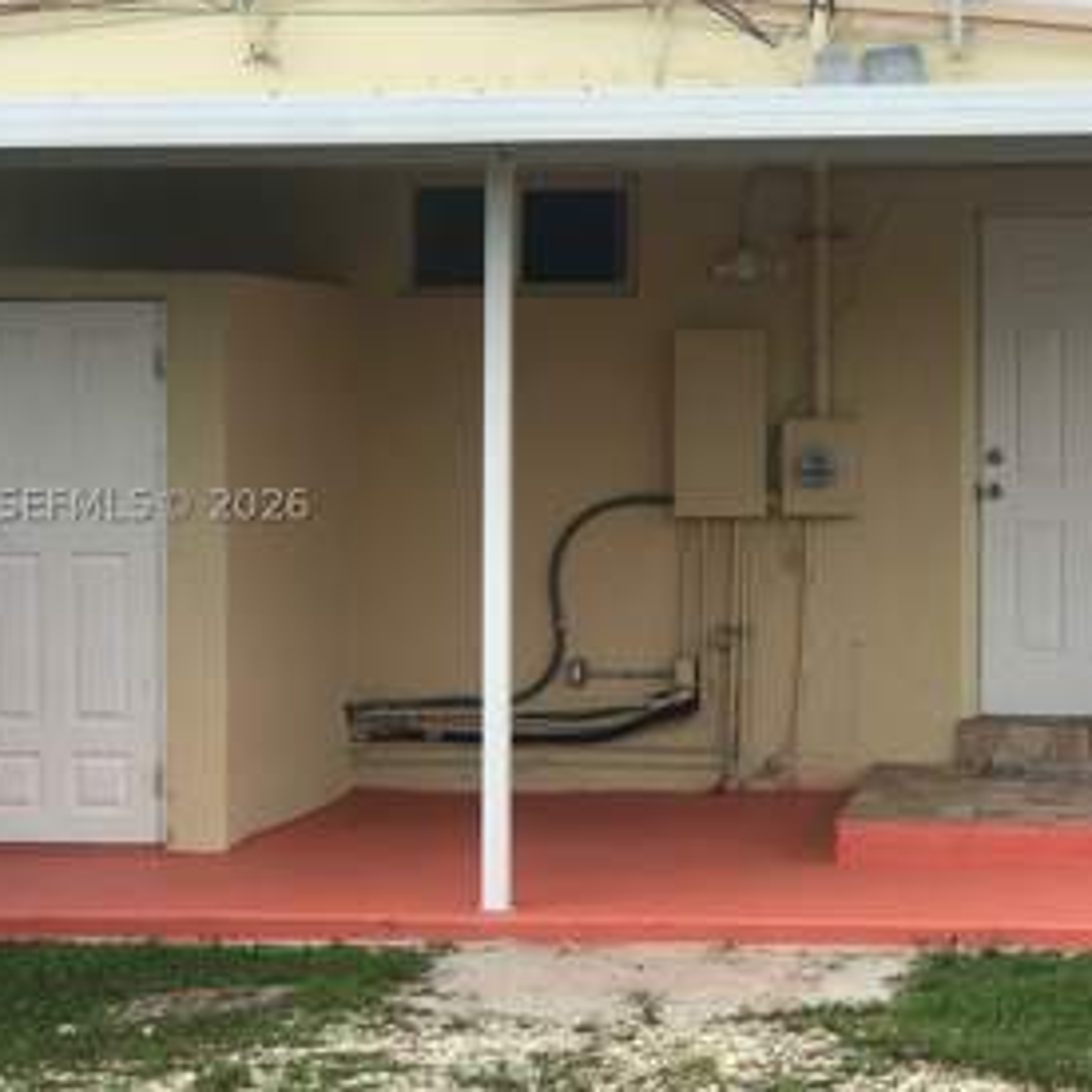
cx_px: 675
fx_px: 3141
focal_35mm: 88
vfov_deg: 19.7
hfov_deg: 19.7
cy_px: 504
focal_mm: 6.6
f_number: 2.8
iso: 20
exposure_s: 1/263
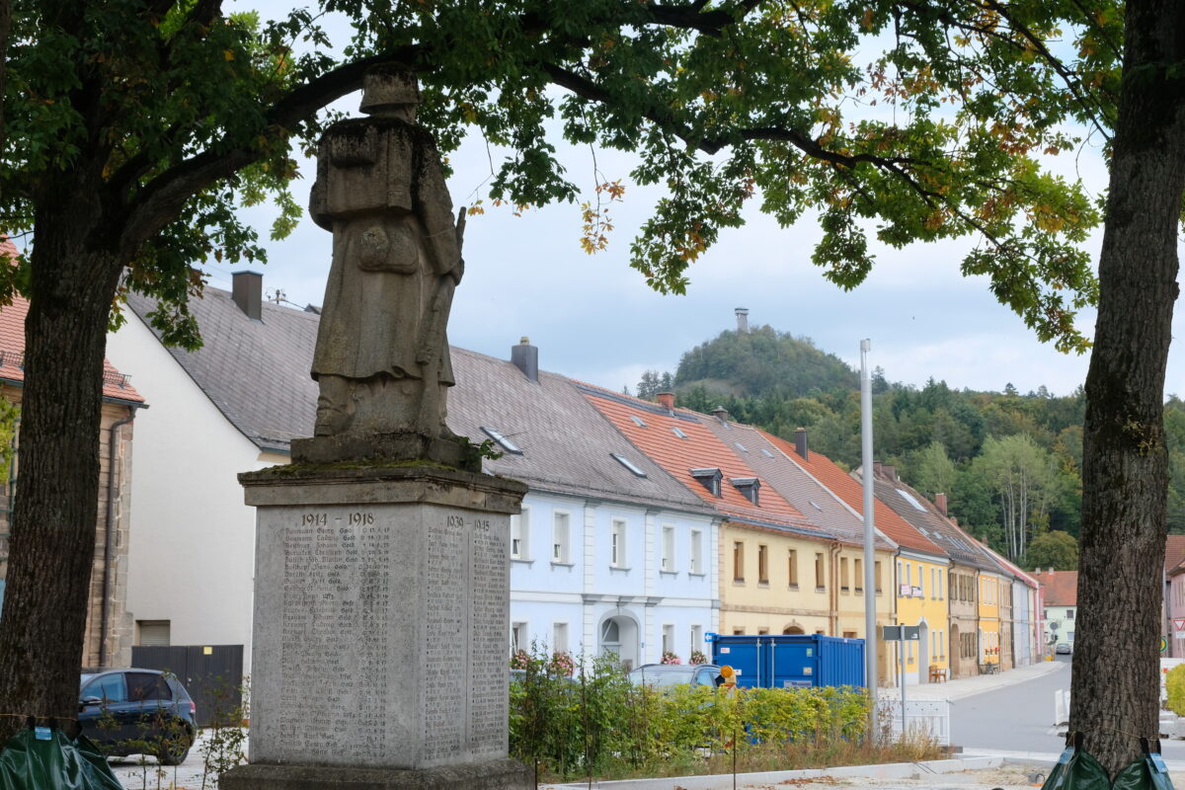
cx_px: 592
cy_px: 395
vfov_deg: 27.5
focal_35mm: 49
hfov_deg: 40.3
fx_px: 1613
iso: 400
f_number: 8
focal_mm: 32.9
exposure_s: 1/200
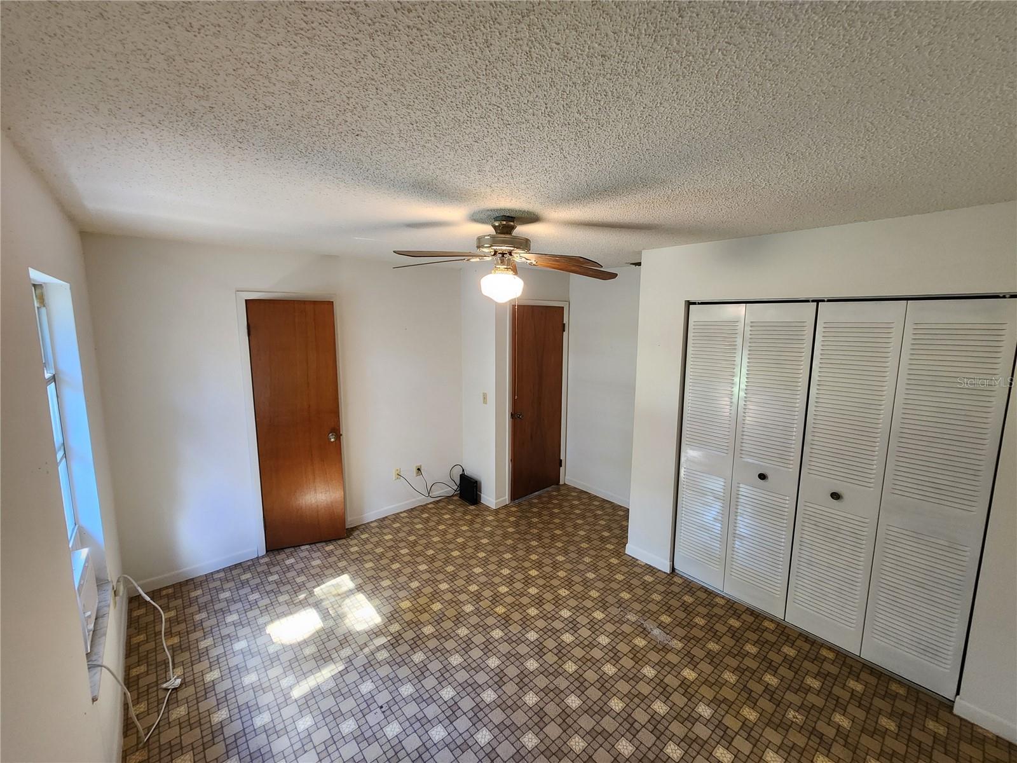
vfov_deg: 89.9
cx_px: 508
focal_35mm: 13
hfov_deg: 106.2
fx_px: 382
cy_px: 382
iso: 320
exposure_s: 1/60
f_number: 2.2
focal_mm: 2.2
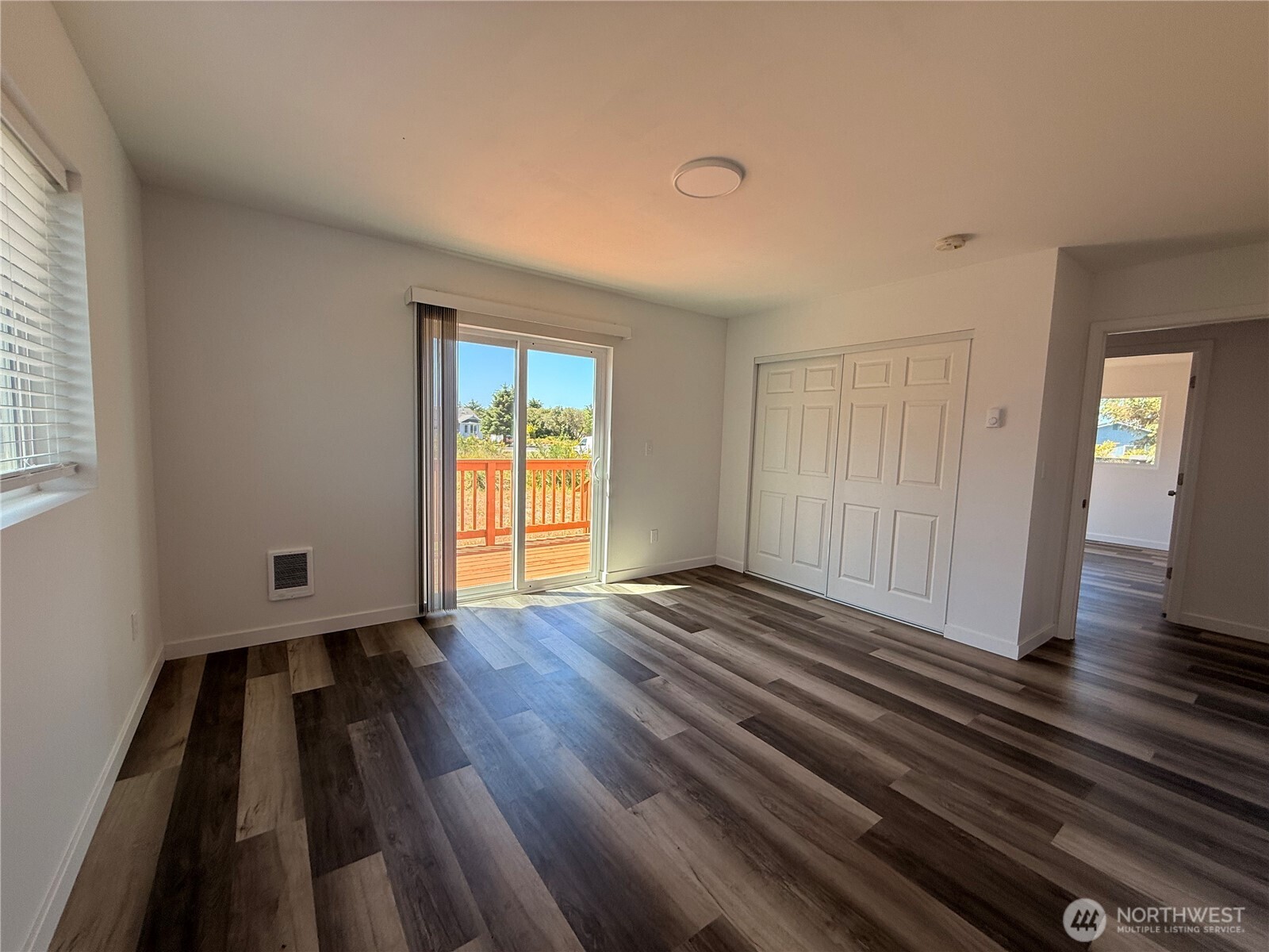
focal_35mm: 14
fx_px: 513
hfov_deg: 102.1
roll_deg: -1.8
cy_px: 476
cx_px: 634
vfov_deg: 85.7
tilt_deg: -4.1
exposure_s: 1/182
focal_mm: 2.22
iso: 50
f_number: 2.2
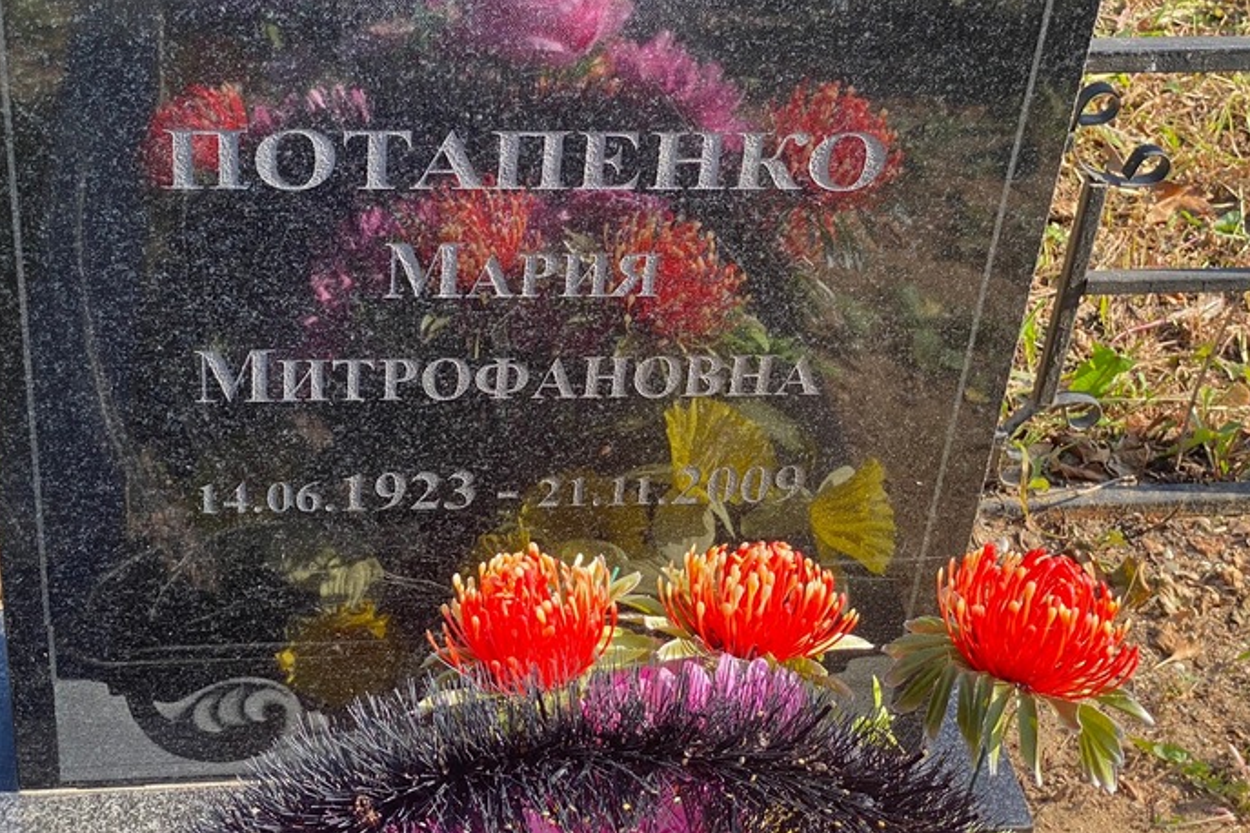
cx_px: 566
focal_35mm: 63
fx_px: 2187
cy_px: 331
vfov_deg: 21.5
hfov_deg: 31.9
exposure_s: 1/428
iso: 20
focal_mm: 6
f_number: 2
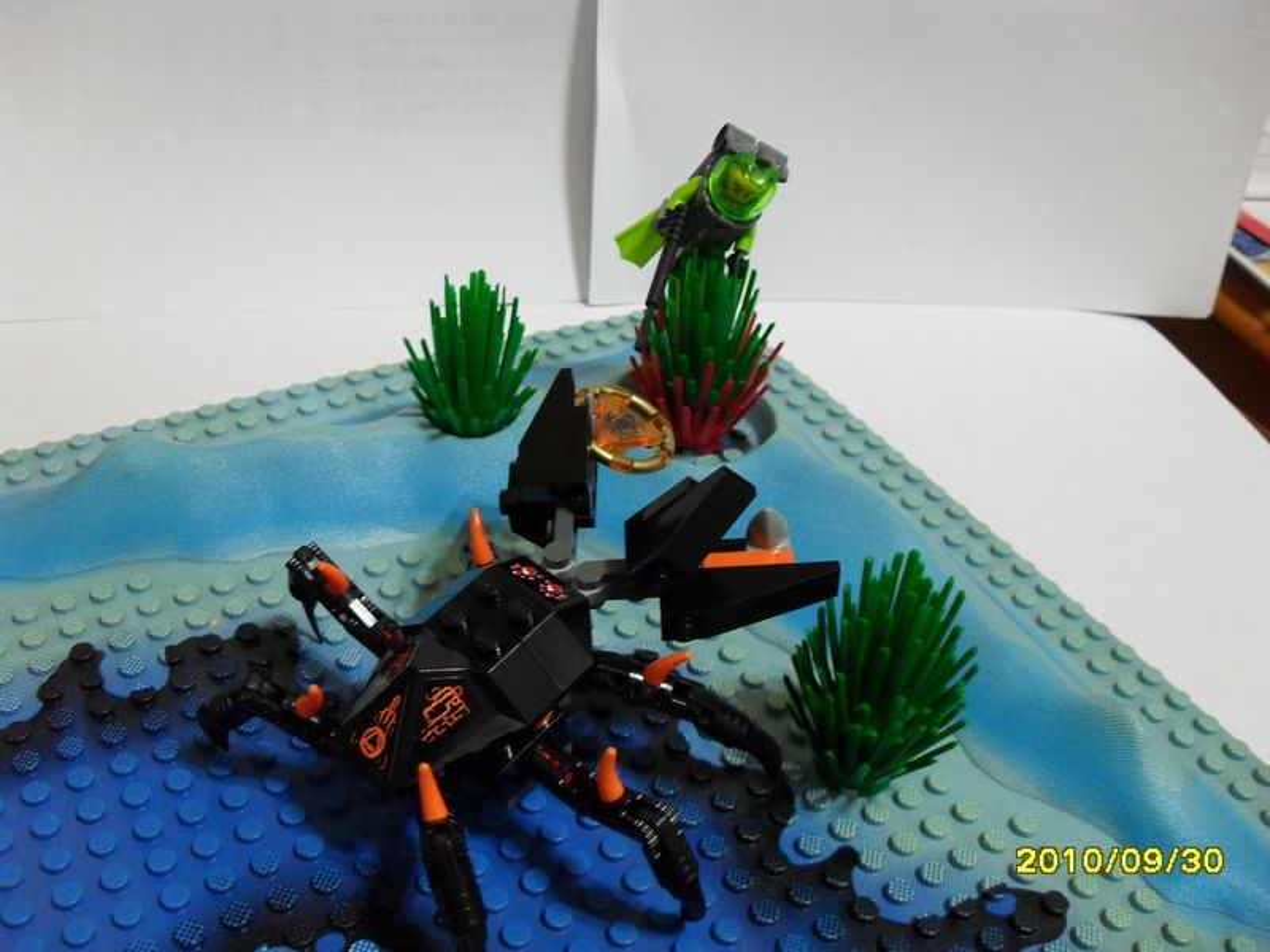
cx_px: 635
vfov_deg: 40.7
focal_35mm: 35
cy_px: 476
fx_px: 1284
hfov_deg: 52.6
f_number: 2.8
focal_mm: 6.2
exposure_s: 1/15
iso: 200
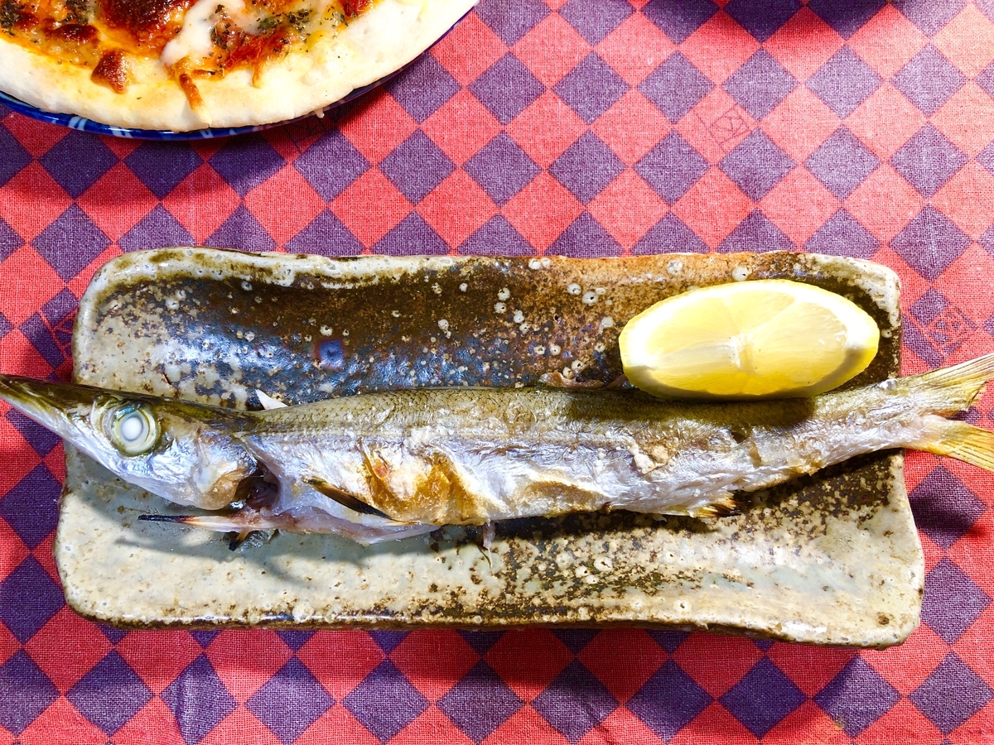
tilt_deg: -82.9
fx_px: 804
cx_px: 497
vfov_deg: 49.7
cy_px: 372
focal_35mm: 28
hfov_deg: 63.4
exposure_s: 1/33
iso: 32
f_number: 1.8
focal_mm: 3.99
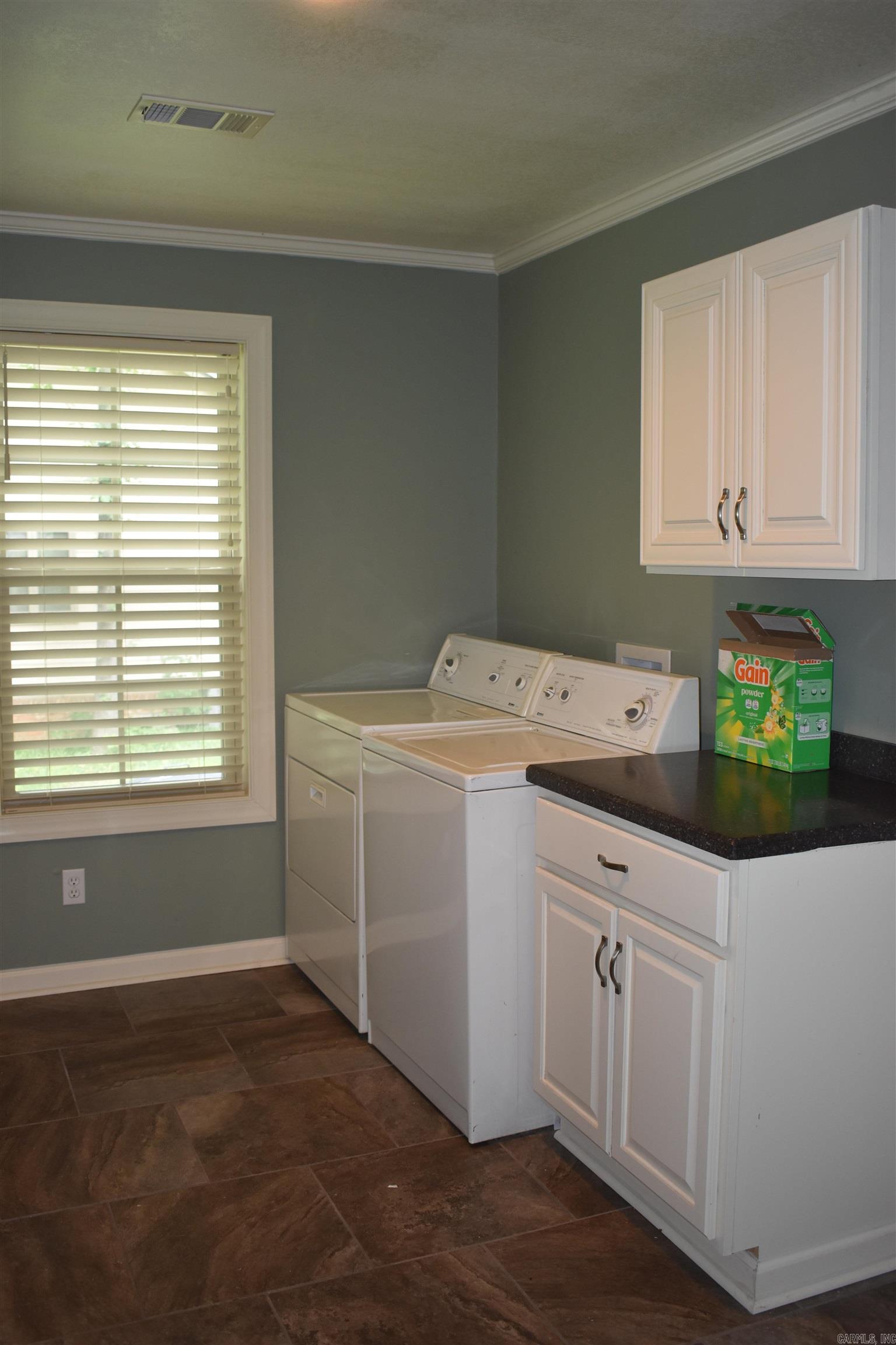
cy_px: 672
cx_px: 448
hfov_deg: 40.0
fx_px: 1232
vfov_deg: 57.2
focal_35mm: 33
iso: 800
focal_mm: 22
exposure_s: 1/60
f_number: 3.8
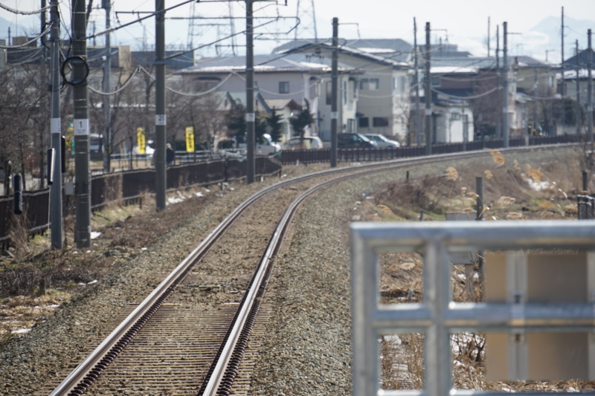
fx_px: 4957
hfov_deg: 6.9
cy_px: 198
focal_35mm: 300
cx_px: 298
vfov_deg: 4.6
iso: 100
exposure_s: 1/320
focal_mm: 200
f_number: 7.1
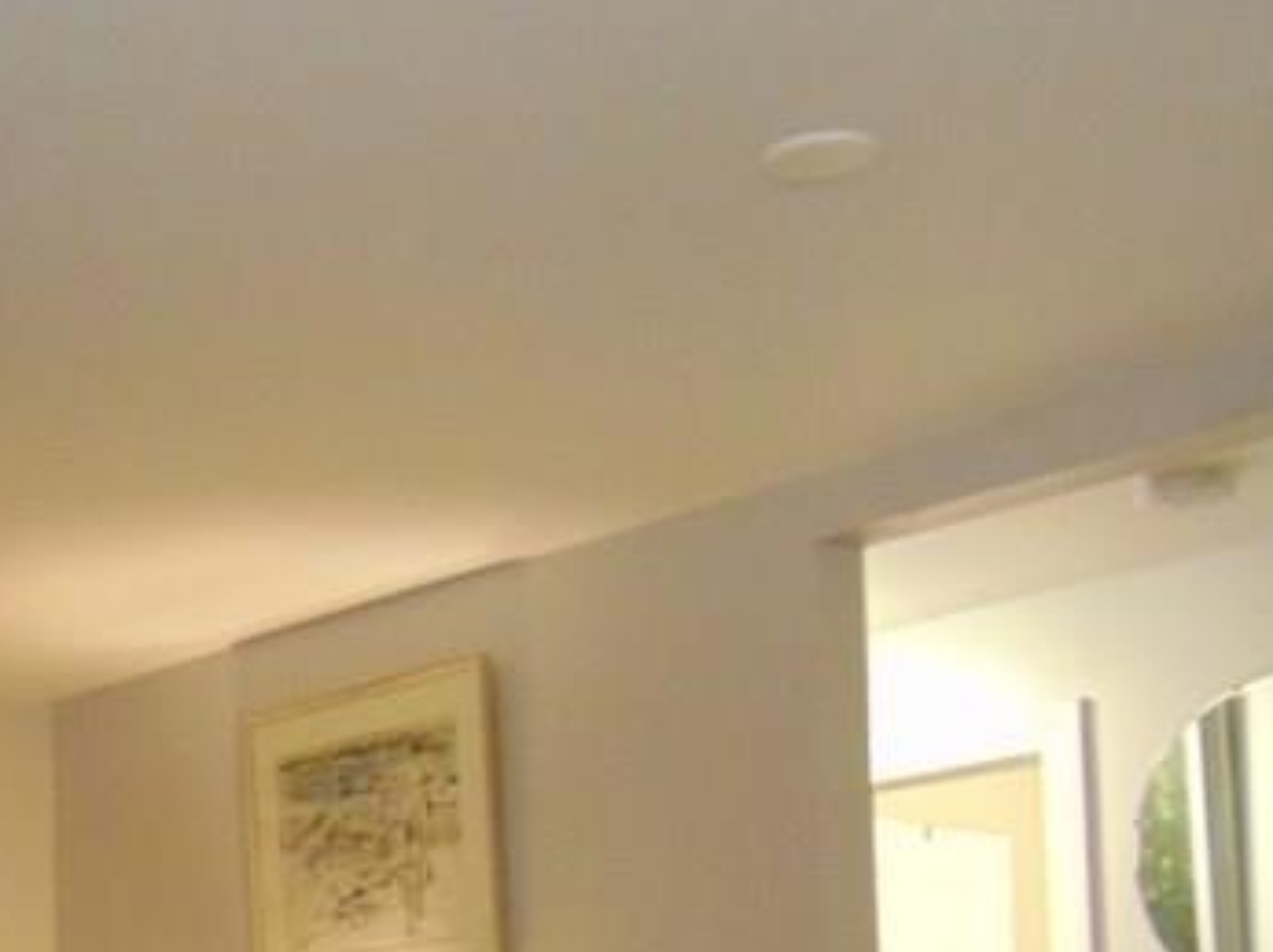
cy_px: 1026
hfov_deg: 24.1
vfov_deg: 19.1
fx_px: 2719
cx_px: -221
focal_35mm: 74
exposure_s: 1/20
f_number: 3
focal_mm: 4.5
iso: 400
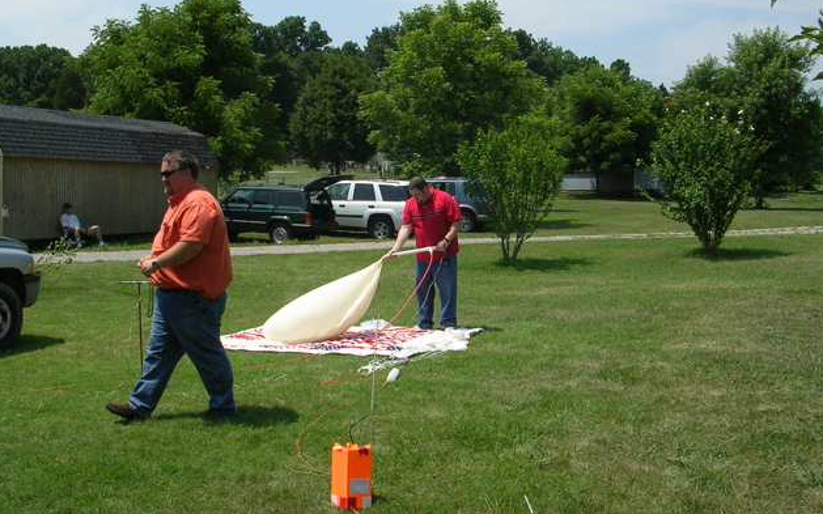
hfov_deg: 48.2
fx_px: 920
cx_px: 412
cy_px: 234
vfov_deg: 31.2
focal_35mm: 41
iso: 50
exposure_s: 1/335
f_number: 5.6
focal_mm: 5.8
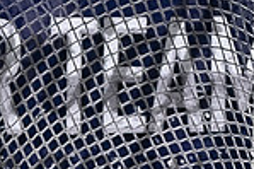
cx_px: -161
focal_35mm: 1768
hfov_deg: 1.2
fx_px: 12460
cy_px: 196
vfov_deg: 0.8
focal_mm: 130
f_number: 3.5
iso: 1250
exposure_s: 1/800
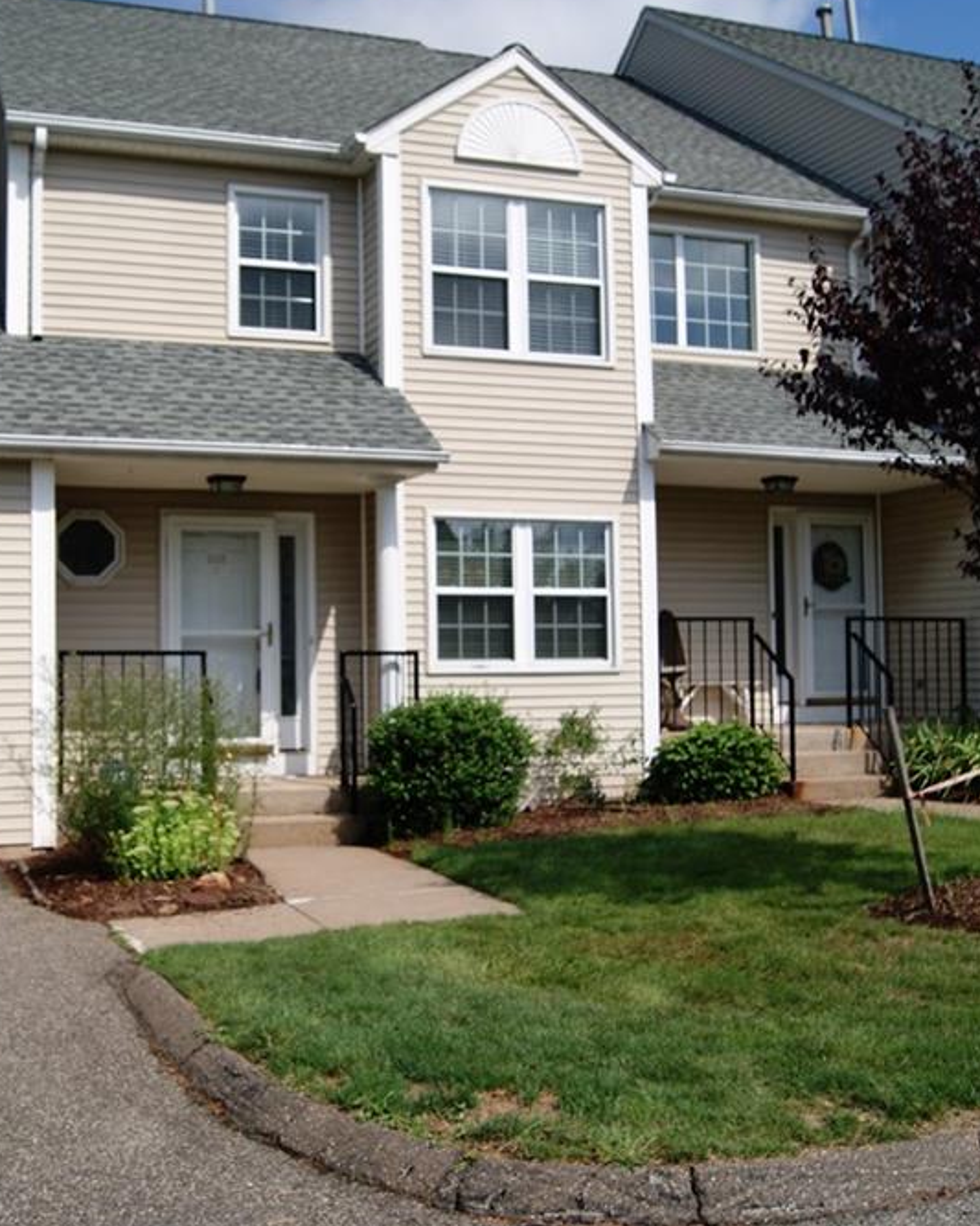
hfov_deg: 38.1
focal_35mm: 39
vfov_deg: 46.8
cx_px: 384
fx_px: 1414
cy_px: 602
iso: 100
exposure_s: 1/1000
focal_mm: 18
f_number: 5.6
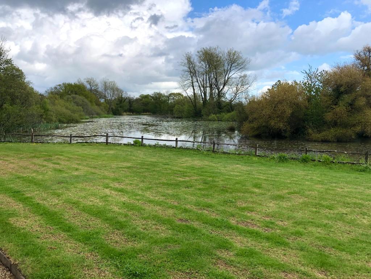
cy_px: 140
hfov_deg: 63.4
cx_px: 186
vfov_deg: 49.7
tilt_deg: -5.2
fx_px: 300
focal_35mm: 28
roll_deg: +0.6
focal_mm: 3.99
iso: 20
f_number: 1.8
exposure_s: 1/1372
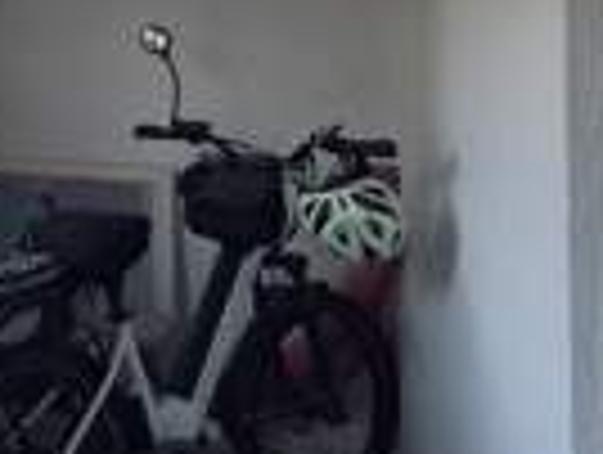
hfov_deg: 26.5
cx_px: -320
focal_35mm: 50
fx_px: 873
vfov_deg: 28.0
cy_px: 34
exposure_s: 1/229
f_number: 2.2
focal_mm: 2.22
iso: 64
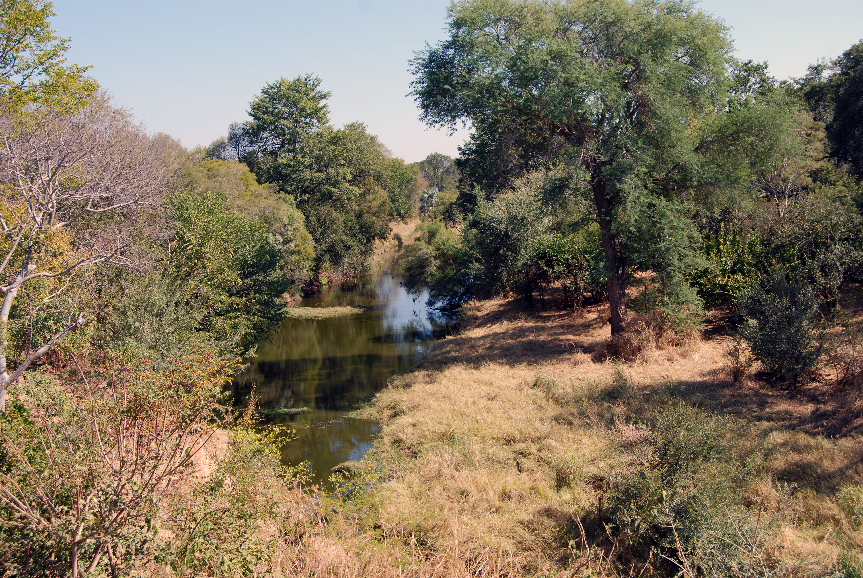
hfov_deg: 46.3
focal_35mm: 42
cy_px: 289
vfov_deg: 32.0
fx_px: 1008
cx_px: 432
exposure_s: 1/250
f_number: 7.1
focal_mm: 28
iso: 200
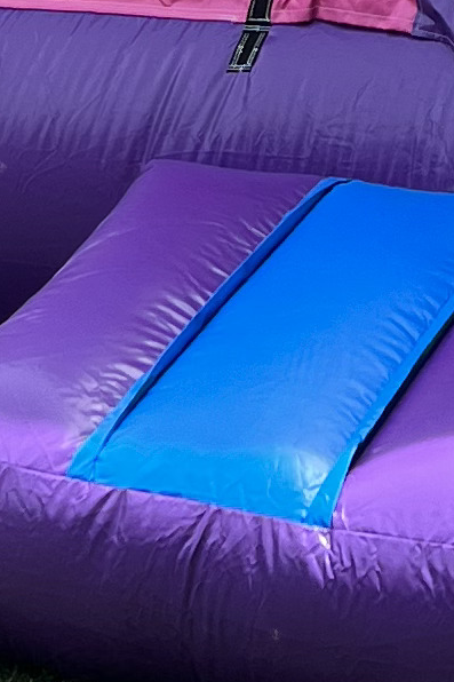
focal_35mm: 183
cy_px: -711
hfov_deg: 7.4
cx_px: 566
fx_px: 3463
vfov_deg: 10.3
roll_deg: -0.8
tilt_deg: -0.4
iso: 50
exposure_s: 1/1112
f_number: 1.5
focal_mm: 5.7
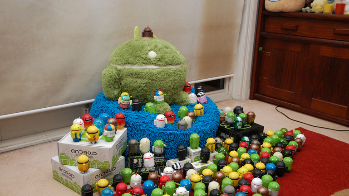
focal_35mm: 35
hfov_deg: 56.6
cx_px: 177
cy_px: 117
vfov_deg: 33.6
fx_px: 324
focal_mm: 22
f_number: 5
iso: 800
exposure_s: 1/60
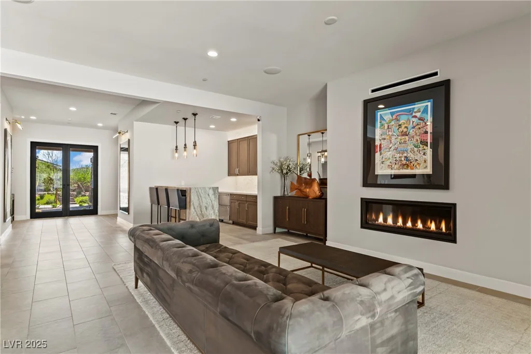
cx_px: 266
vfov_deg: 64.6
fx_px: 280
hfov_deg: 86.9
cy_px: 177
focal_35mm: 19
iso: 100
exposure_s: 2.5
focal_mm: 19
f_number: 5.6
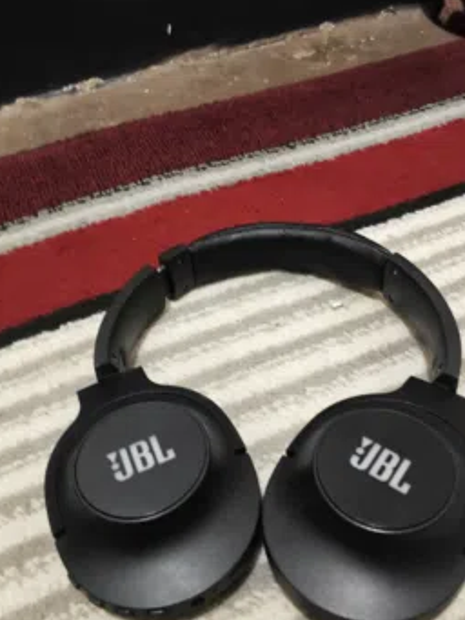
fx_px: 483
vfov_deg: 65.3
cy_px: 322
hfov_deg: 51.3
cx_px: 260
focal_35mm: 27
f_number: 1.6
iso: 3870
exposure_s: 1/20
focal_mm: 4.09
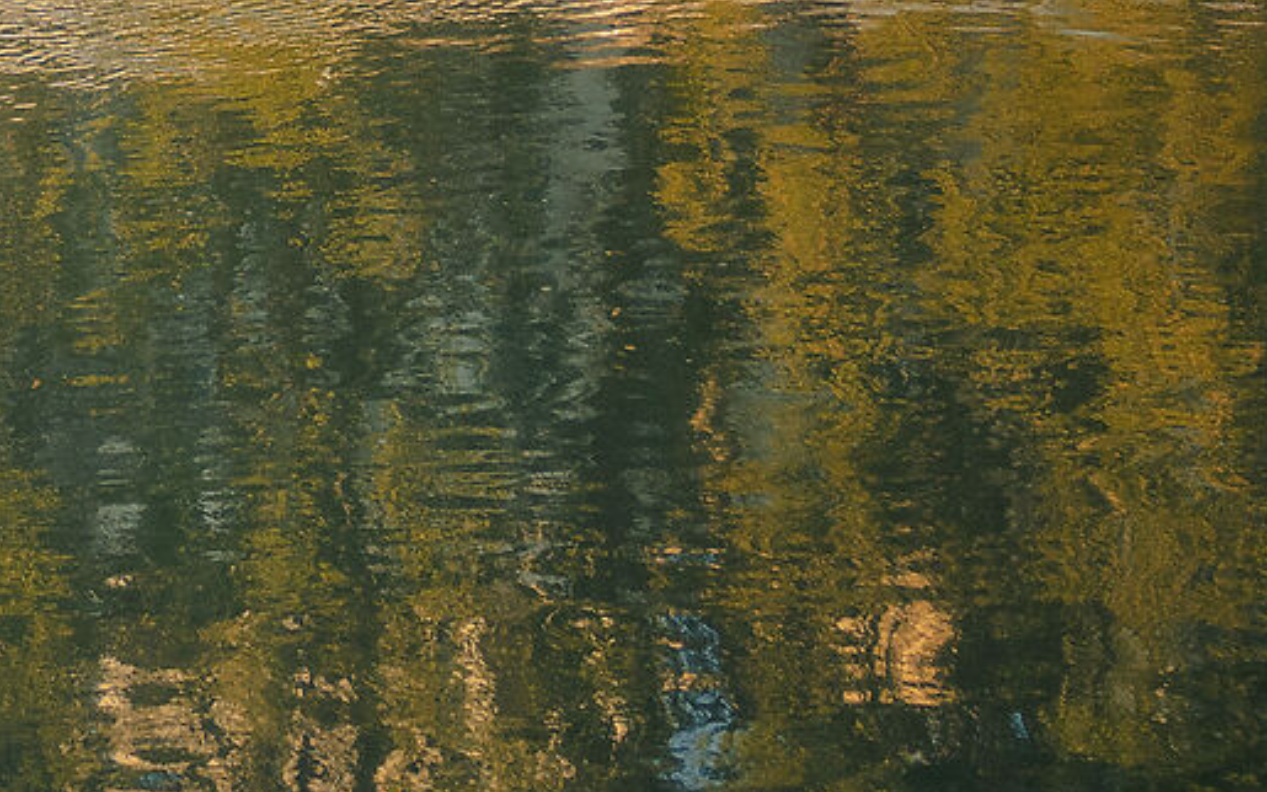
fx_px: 4593
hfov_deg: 14.9
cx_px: -416
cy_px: -855
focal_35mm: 133
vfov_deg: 9.2
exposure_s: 1/1250
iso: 1000
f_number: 2.8
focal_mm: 28
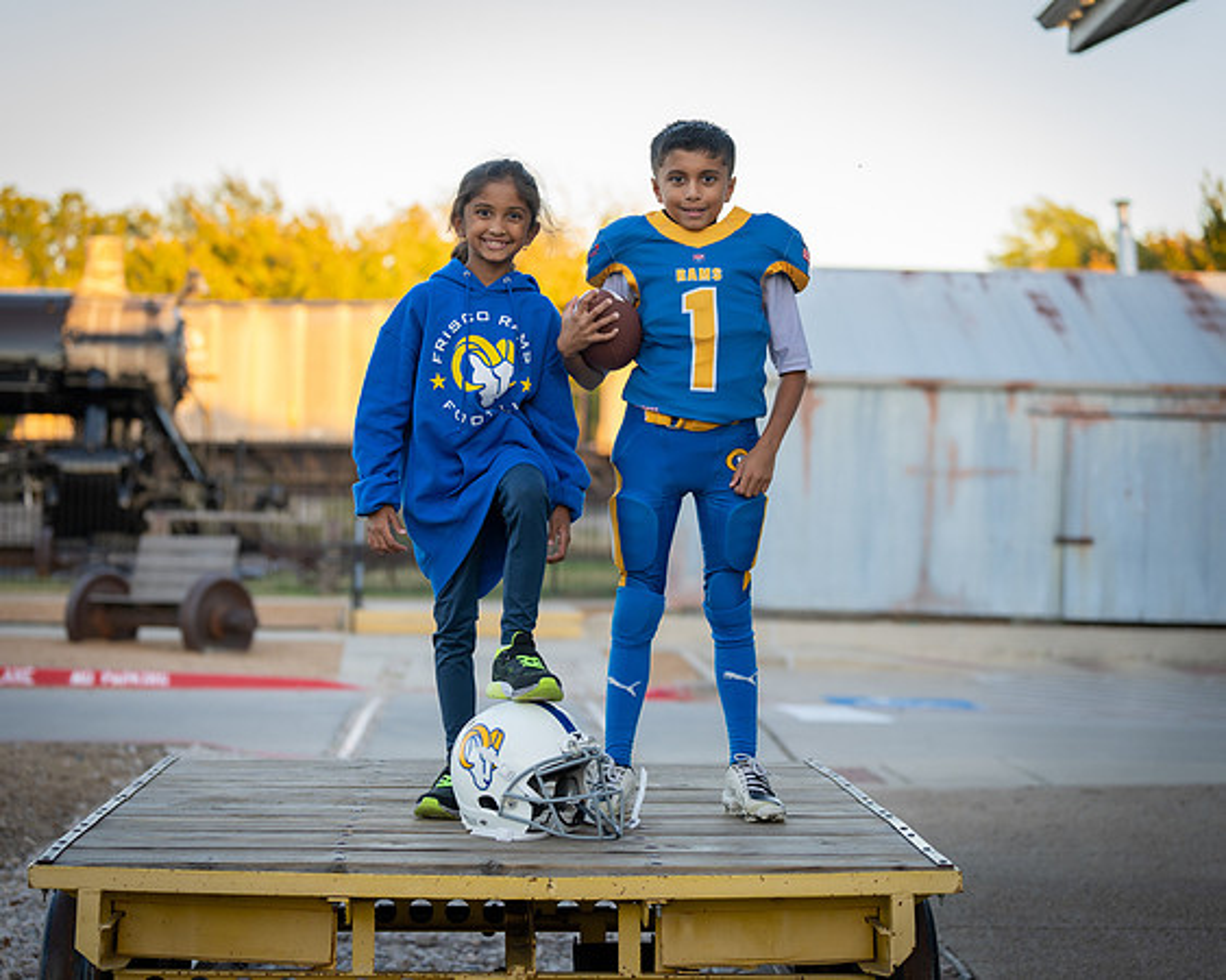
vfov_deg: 19.1
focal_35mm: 80
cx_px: 582
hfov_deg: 23.8
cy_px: 487
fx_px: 2912
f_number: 2.8
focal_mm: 70
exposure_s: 1/320
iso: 320
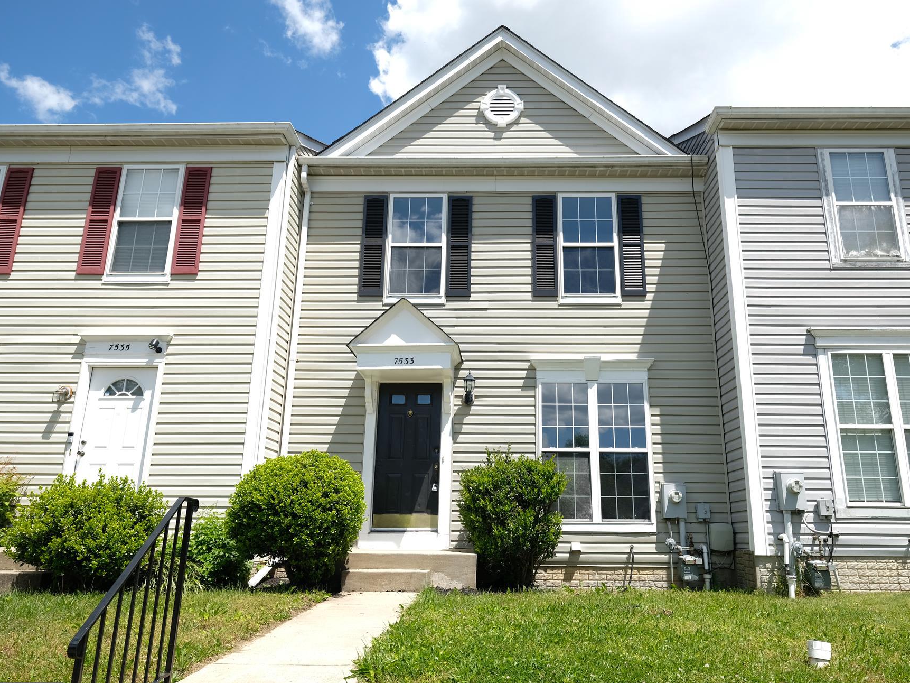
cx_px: 487
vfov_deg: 56.8
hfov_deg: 71.5
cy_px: 360
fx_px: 631
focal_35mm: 24
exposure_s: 1/480
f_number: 4.5
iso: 100
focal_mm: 13.8
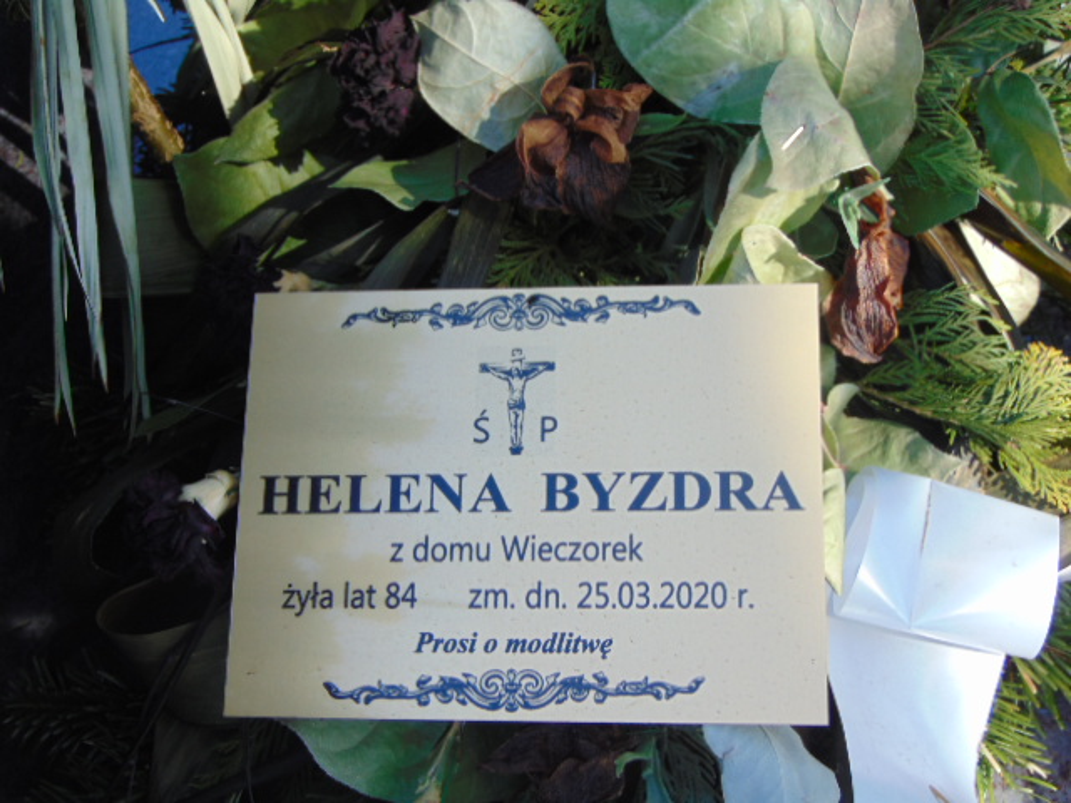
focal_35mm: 50
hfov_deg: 38.2
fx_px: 1547
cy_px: 402
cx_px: 536
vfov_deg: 29.1
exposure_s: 1/125
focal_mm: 9
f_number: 3.5
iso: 80
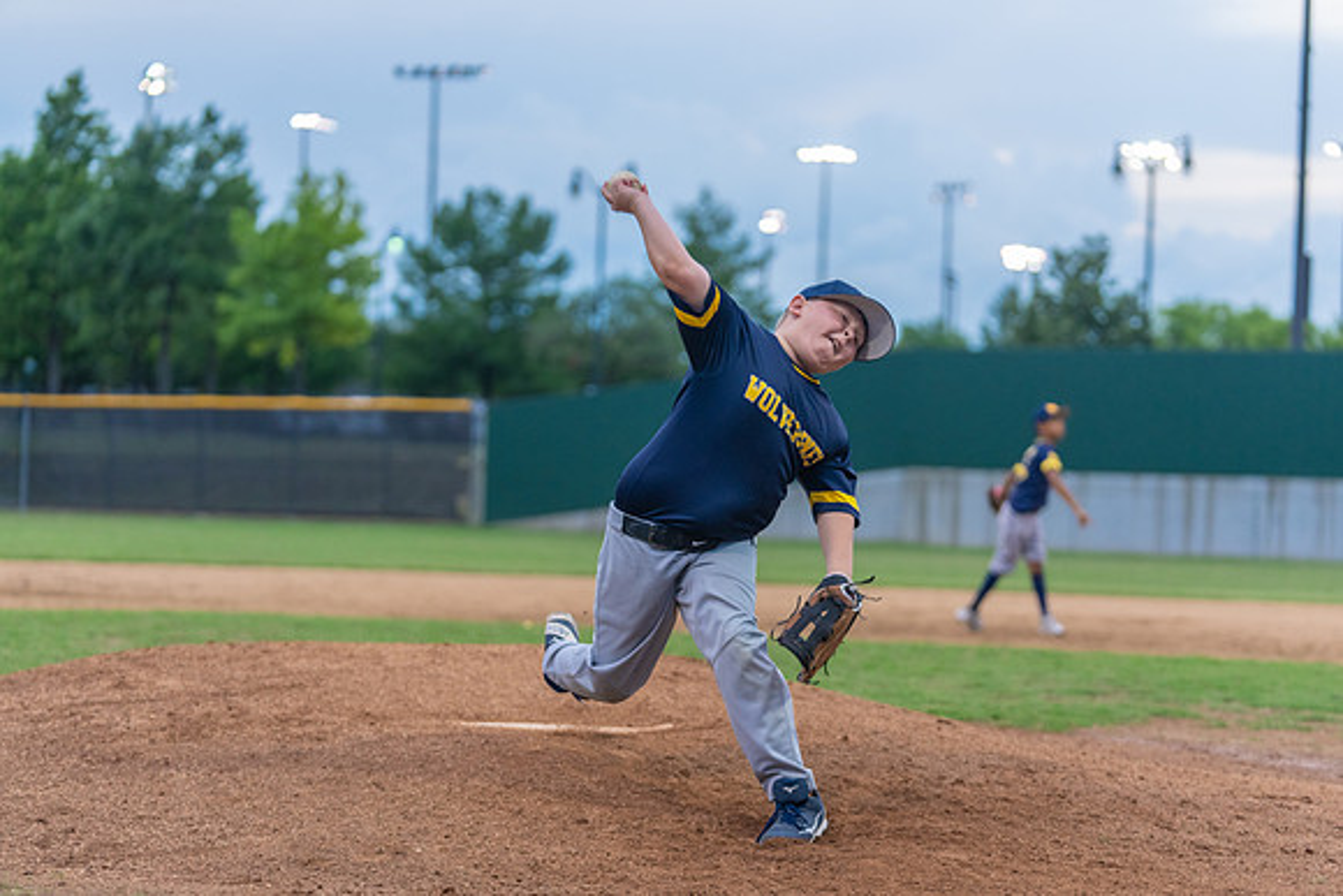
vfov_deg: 15.2
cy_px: 448
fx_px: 3358
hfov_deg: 22.6
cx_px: 672
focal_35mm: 90
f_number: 2.8
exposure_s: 1/1000
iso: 1250
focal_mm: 90
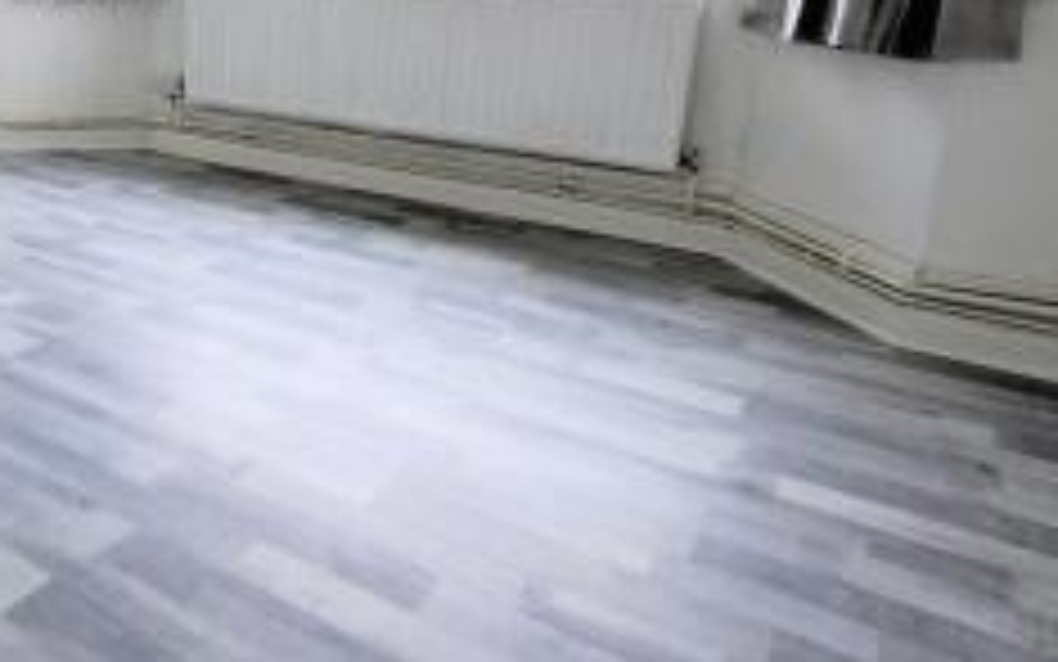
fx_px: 894
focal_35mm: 31
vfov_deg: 38.8
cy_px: 119
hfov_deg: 52.6
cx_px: 77
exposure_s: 1/60
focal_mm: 10
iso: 400
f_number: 4
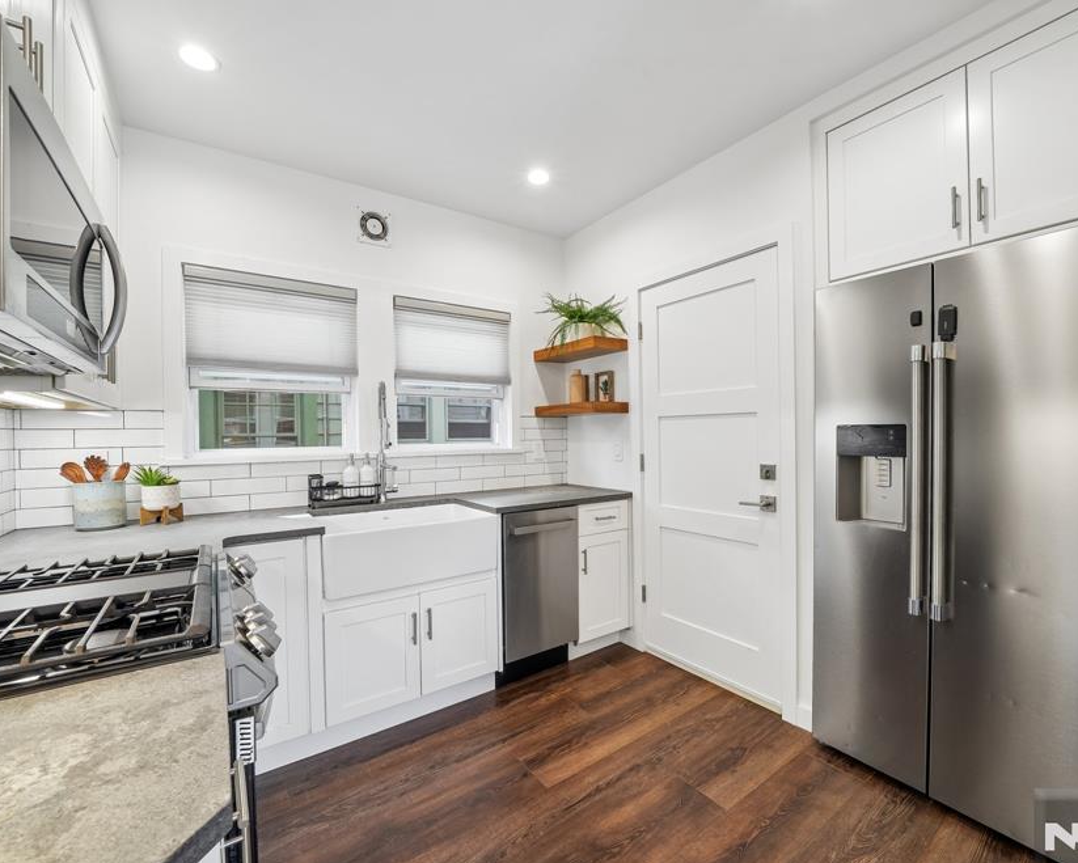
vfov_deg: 88.0
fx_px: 447
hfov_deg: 100.6
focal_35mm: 14
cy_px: 436
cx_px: 559
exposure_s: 1/4
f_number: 11
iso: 100
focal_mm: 12
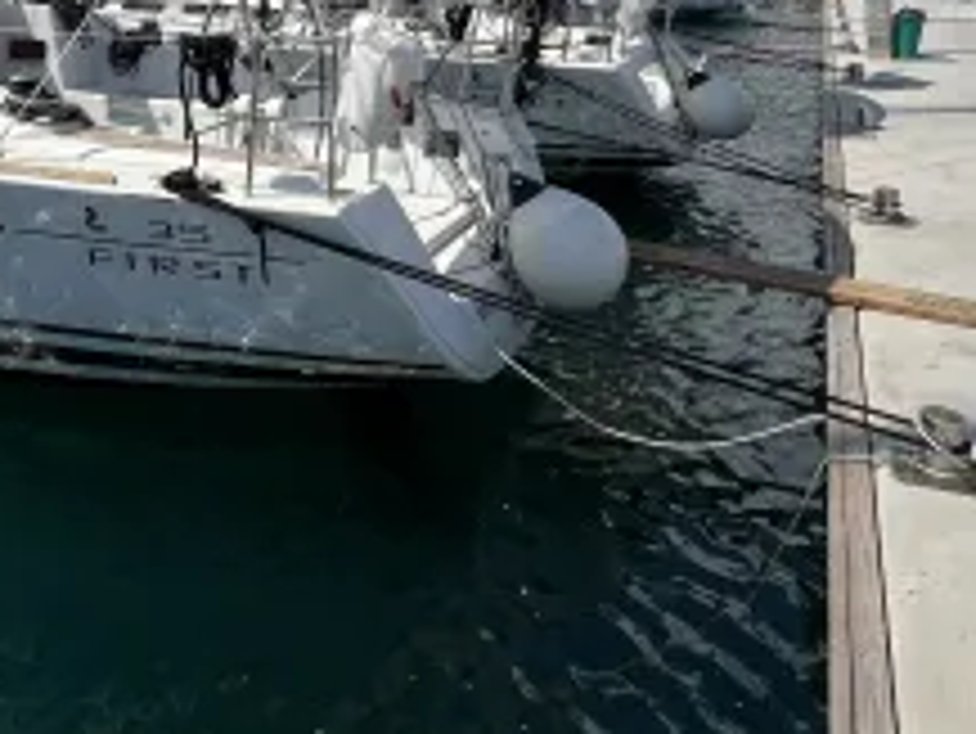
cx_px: 202
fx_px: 1016
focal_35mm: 36
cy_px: -23
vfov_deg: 35.4
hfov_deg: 48.6
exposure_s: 1/3650
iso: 40
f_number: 1.8
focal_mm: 1.57
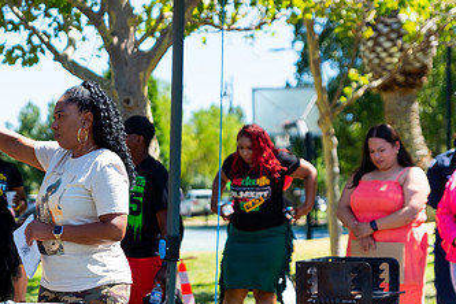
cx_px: 67
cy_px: 172
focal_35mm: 122
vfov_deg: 11.2
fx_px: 1545
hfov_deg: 16.6
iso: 125
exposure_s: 1/4000
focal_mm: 70
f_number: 2.8
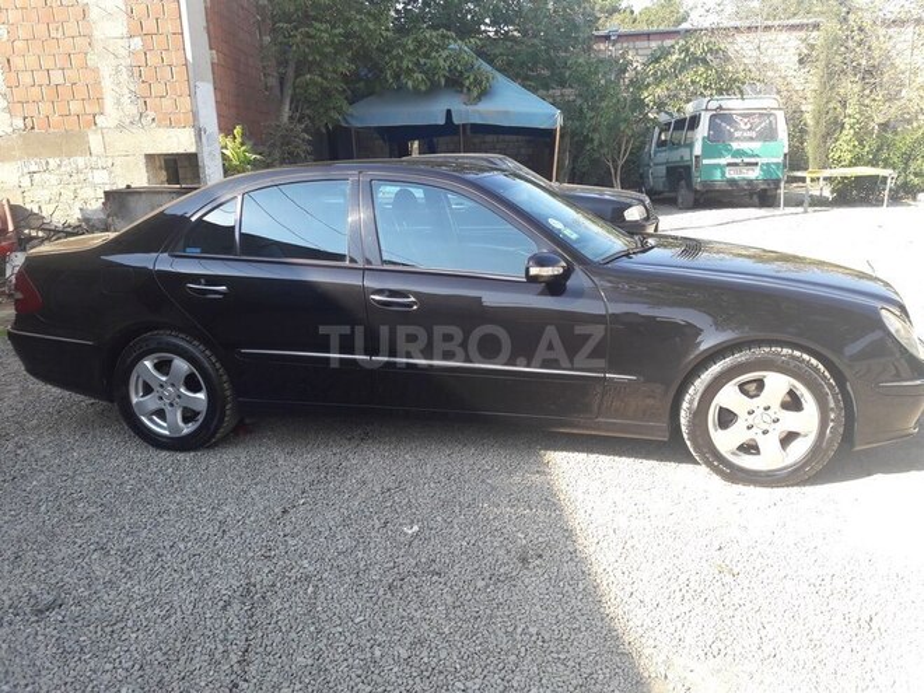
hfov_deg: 63.4
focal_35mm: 28
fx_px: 747
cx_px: 462
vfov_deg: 49.7
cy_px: 346
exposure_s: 1/320
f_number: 1.9
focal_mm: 3.7
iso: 40
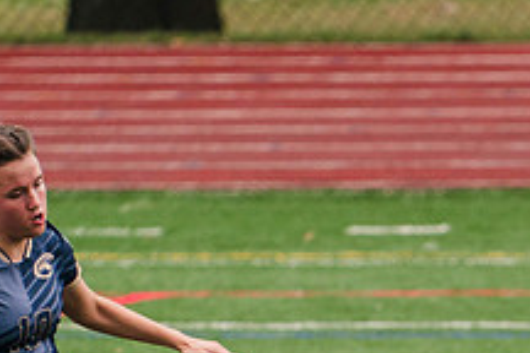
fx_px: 28058
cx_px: 660
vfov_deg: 0.7
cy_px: 490
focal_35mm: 1906
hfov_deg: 1.1
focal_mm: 600
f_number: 6.3
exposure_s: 1/1600
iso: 800
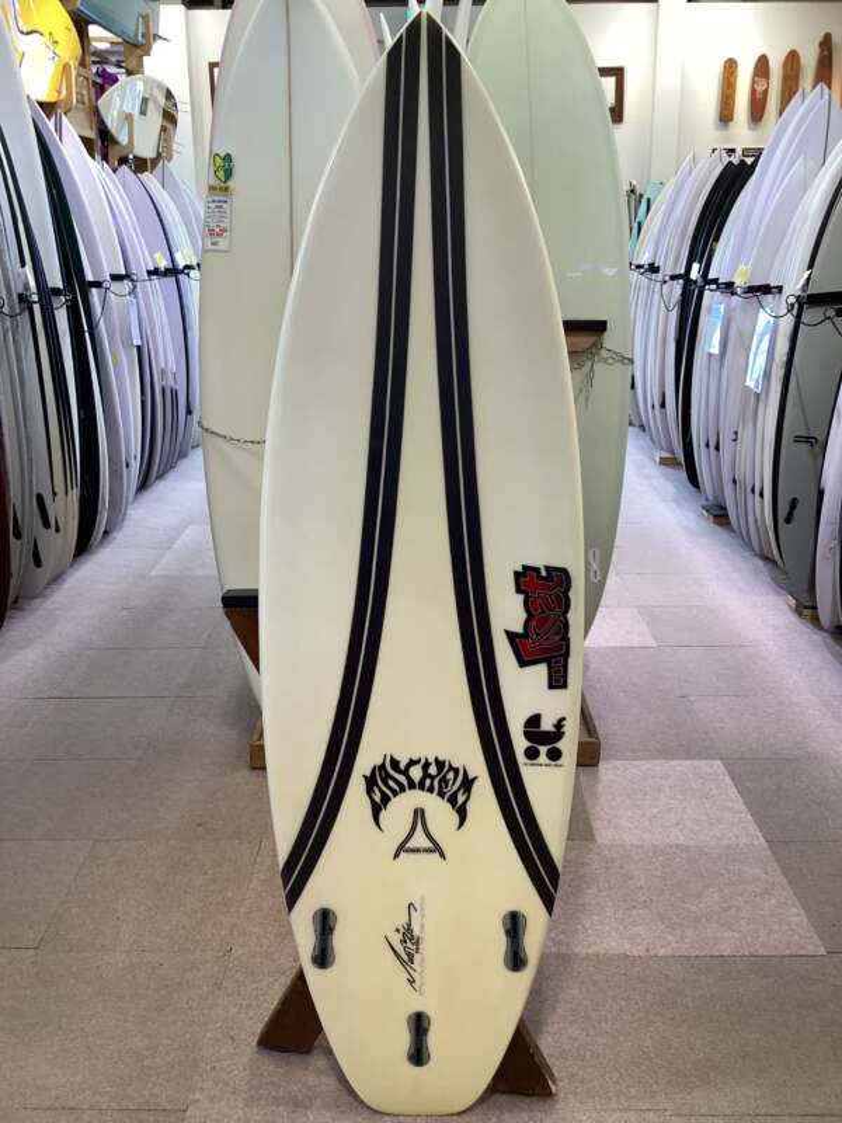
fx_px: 1005
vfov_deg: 58.4
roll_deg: +1.1
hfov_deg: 45.4
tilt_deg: -18.7
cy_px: 562
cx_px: 421
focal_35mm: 31
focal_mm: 3.3
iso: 80
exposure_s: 1/50
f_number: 2.4
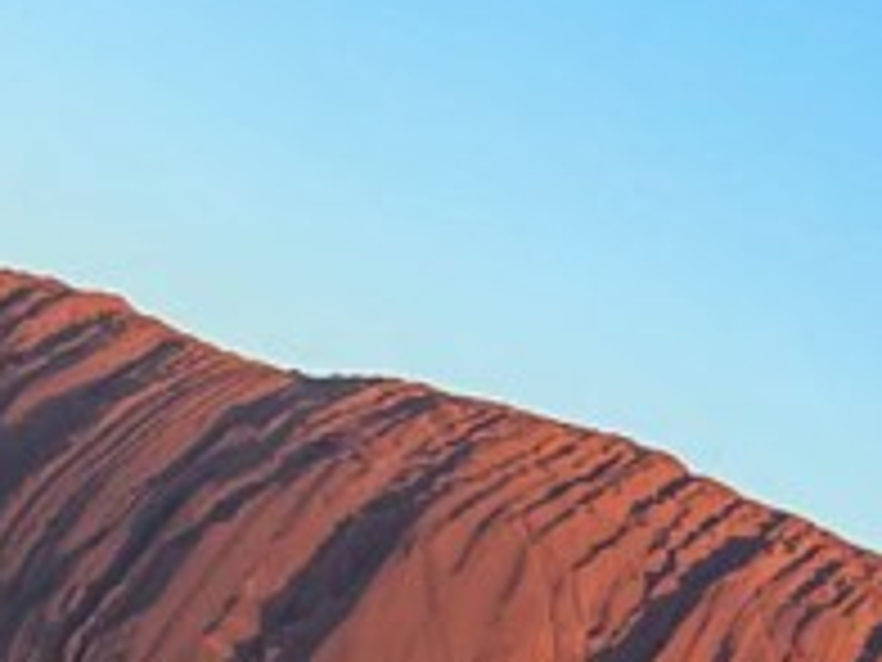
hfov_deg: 9.2
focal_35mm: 212
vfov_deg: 6.8
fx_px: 5402
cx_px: 994
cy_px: -531
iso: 32
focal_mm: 4.2
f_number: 1.6
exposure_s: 1/1000
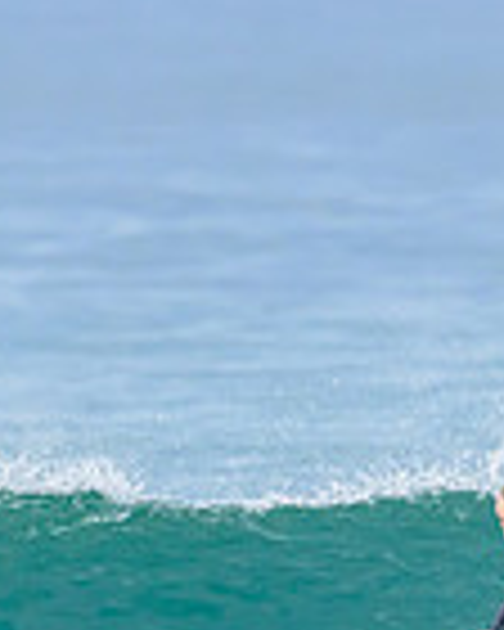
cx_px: 594
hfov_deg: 0.7
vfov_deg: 0.9
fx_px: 40573
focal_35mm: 2176
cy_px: 745
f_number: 11
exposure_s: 1/2000
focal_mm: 560
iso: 2000
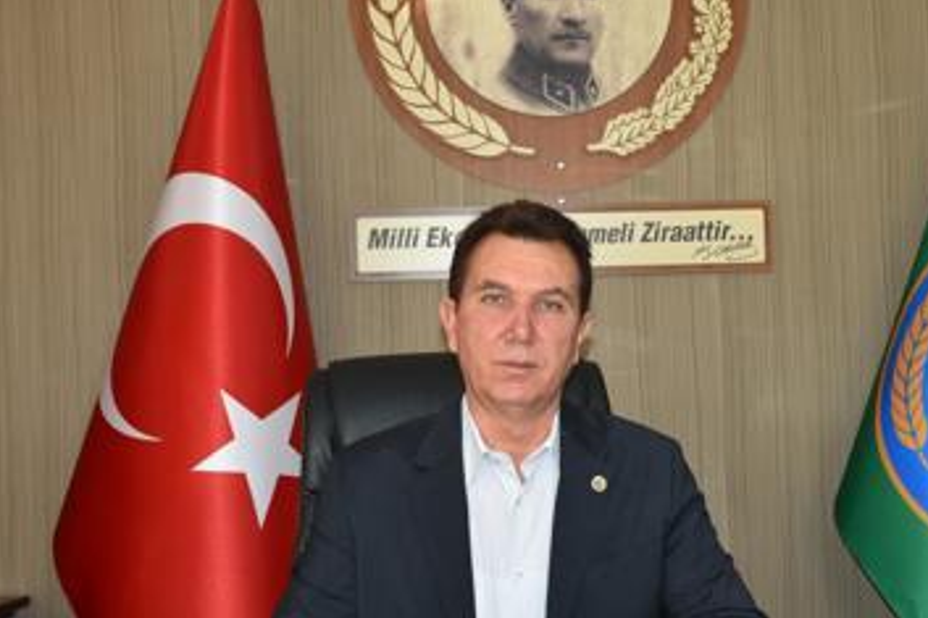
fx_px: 1494
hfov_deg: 34.3
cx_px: 582
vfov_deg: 23.4
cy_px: 323
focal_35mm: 58
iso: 400
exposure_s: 1/60
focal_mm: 26
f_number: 3.8
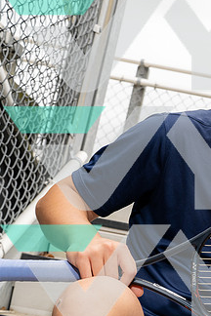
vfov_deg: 21.5
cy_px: 158
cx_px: 252
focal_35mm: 95
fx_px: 835
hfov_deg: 14.0
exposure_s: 1/160
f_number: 8
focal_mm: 53
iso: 200
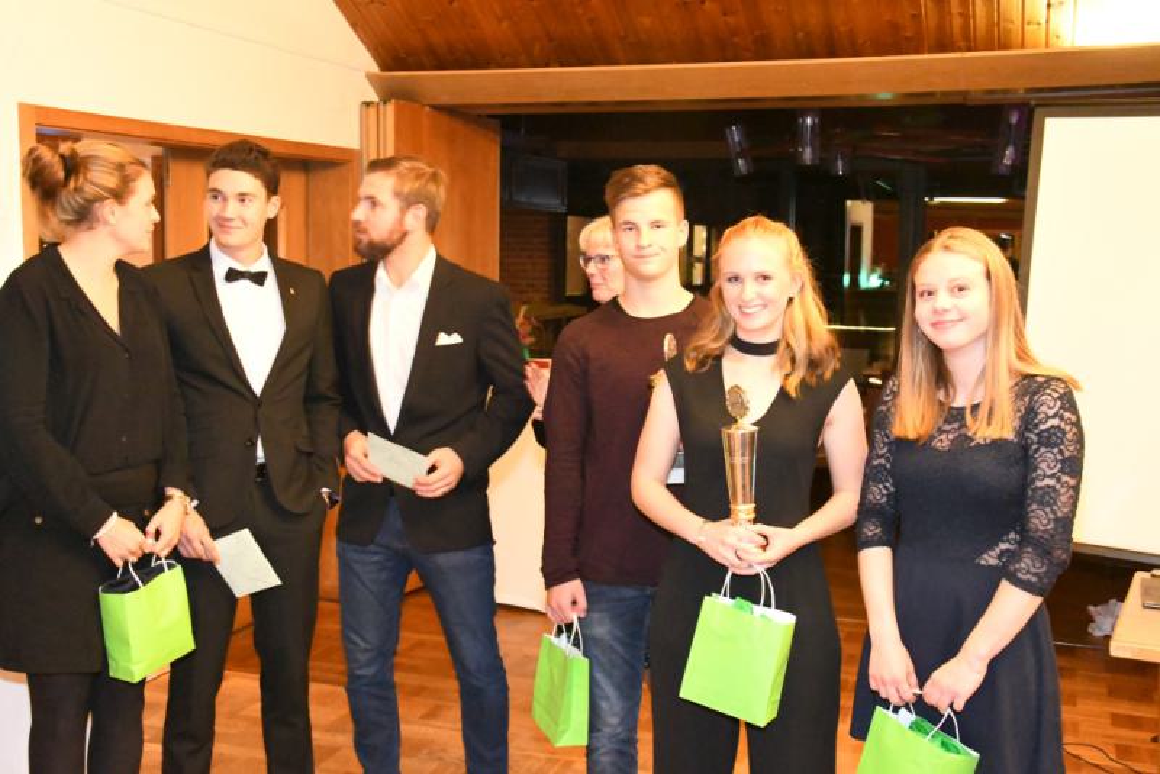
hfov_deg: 43.6
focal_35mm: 45
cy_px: 387
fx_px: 1450
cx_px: 580
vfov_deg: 29.9
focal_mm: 30
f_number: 7.1
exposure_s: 1/60
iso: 20000
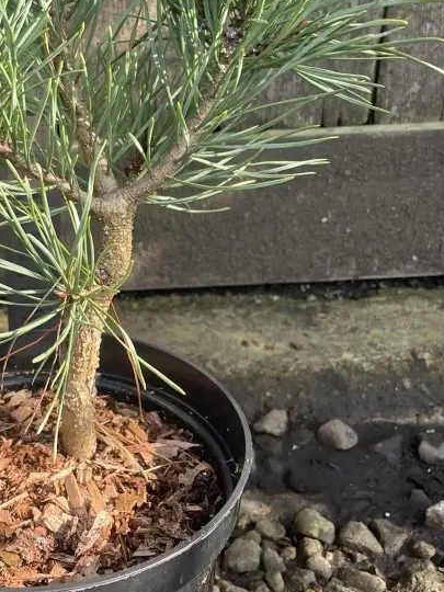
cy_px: 209
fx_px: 889
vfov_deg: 36.5
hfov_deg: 27.0
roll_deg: +3.6
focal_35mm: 52
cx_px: 39
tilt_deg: -25.3
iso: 32
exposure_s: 1/454
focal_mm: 4.2
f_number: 1.6
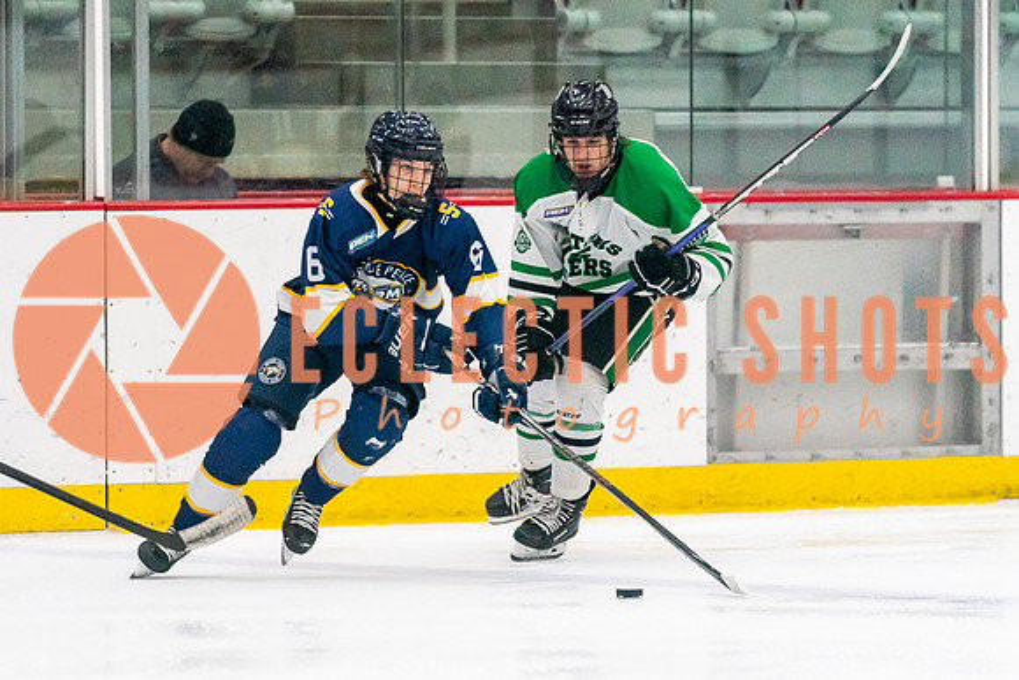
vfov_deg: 3.7
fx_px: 10417
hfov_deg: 5.6
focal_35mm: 368
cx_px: 266
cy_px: 464
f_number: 2.8
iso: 4000
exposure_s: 1/1600
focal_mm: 200
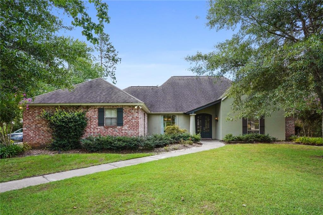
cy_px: 108
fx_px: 179
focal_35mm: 20
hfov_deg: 84.0
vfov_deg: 61.9
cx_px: 162
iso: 800
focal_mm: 20
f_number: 11
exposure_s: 1/160
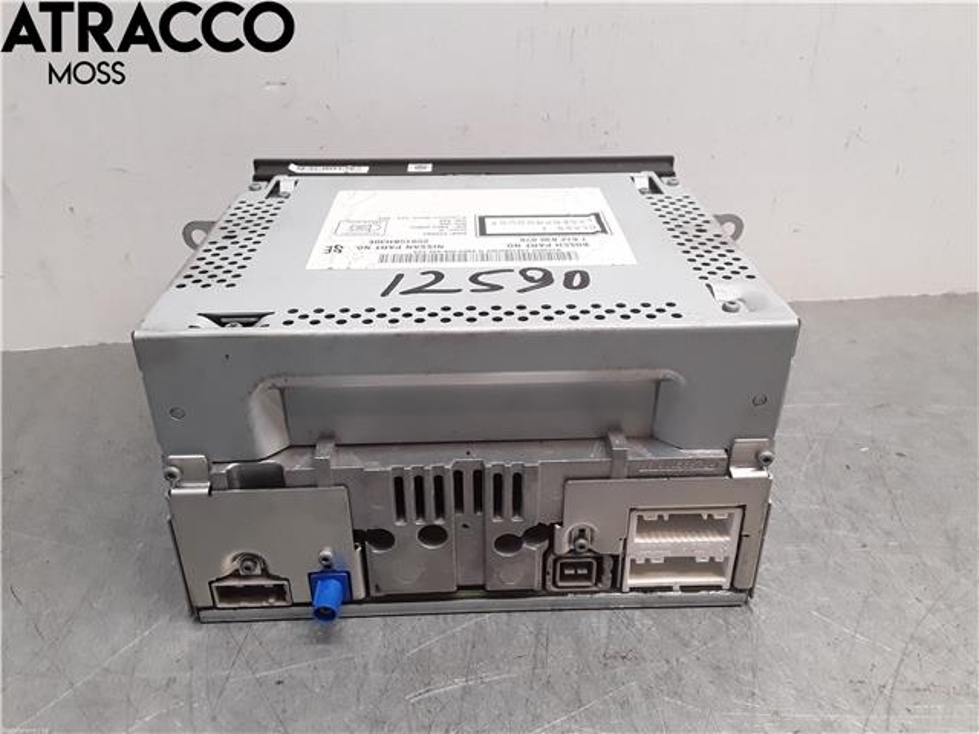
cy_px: 367
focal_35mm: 28
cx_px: 490
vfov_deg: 49.7
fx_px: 792
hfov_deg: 63.4
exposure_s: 1/108
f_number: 1.9
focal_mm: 2.91
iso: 100
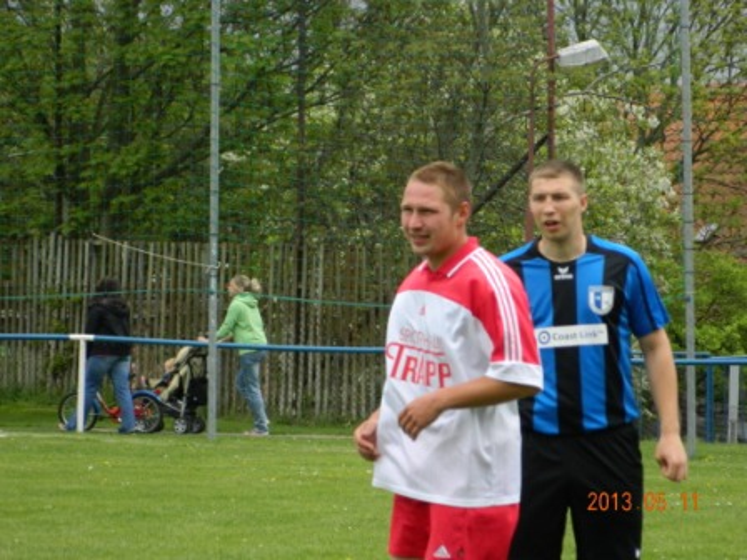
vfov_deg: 3.8
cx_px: 374
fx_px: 8524
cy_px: 280
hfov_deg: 5.0
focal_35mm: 395
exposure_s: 1/640
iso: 360
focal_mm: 71.2
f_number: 5.7
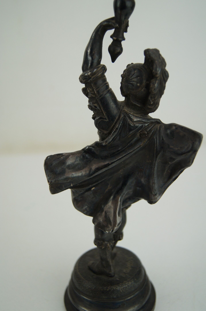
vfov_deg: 43.7
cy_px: 156
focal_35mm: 45
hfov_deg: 29.8
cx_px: 103
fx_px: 387
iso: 125
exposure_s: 1/160
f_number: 4.5
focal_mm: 30
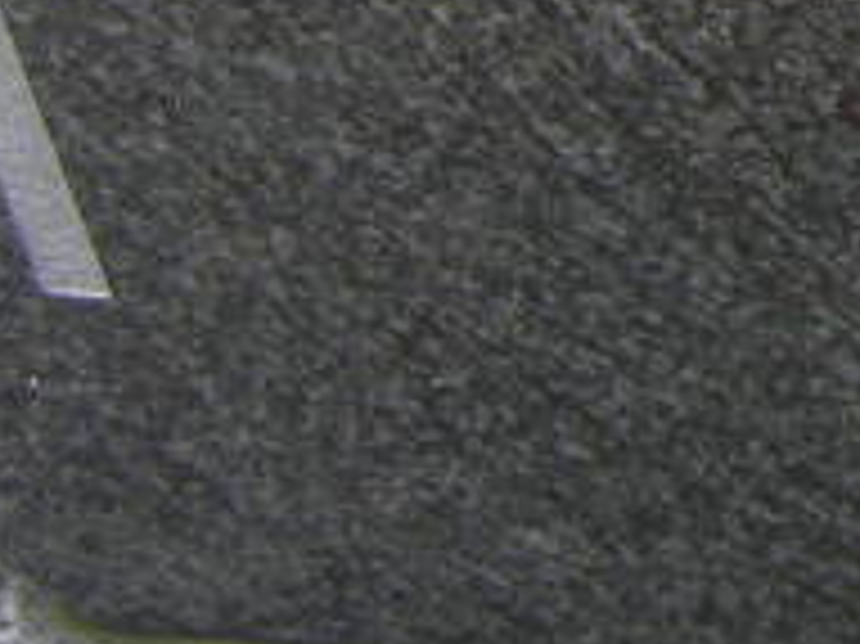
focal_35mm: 188
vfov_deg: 7.6
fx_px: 4668
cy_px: -639
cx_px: 2211
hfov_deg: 9.2
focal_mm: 8.9
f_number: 2.8
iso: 50
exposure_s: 1/47.2
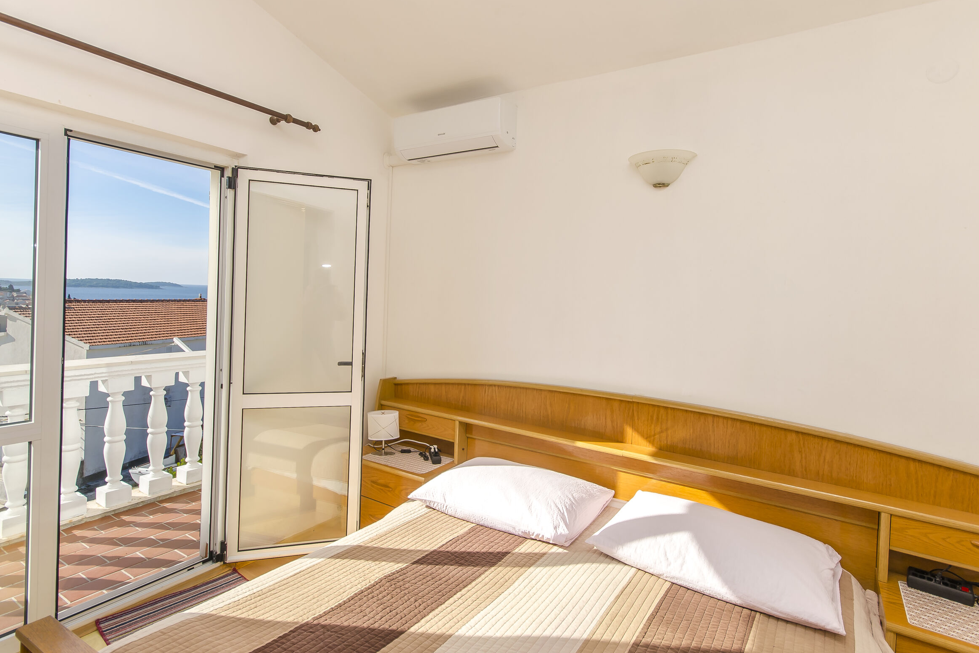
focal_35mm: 18
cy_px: 300
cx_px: 485
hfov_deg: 90.0
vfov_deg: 67.3
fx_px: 489
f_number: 9
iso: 100
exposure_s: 1/200
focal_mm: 10
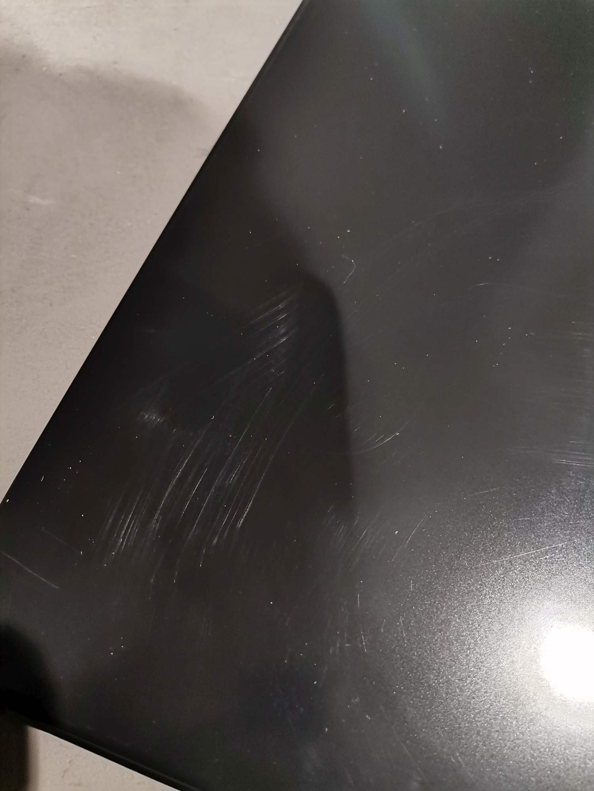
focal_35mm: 26
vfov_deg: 67.3
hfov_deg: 53.1
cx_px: 297
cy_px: 396
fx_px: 595
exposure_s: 1/50
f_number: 1.8
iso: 250
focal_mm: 4.75
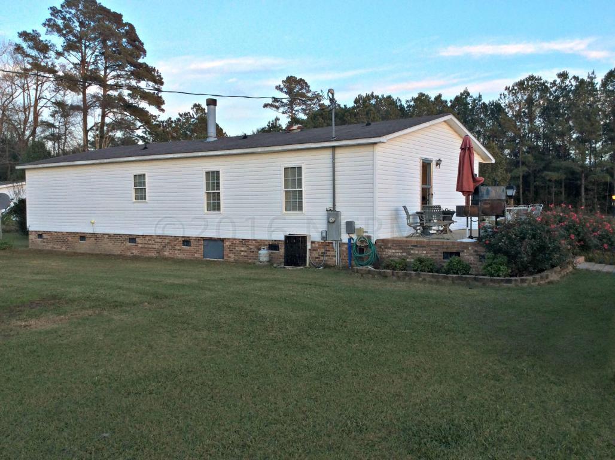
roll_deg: -0.4
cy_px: 230
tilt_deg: -2.9
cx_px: 308
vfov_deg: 44.1
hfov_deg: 56.9
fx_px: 568
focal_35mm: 32
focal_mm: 3.3
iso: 32
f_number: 2.4
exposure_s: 1/60
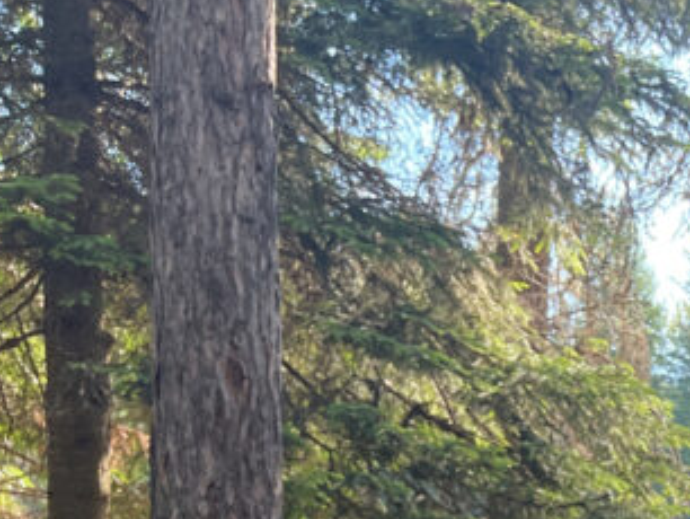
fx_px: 1736
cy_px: 758
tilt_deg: -4.7
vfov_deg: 15.7
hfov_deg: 19.6
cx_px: 1030
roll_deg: +0.1
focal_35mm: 87
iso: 32
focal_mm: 5.1
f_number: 1.6
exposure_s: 1/249
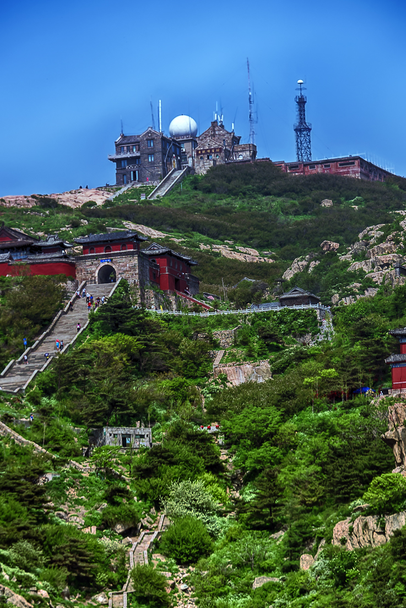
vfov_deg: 10.8
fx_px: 3213
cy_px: 333
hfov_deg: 7.2
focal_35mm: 190
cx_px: 199
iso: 100
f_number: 9
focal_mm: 150
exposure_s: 1/160
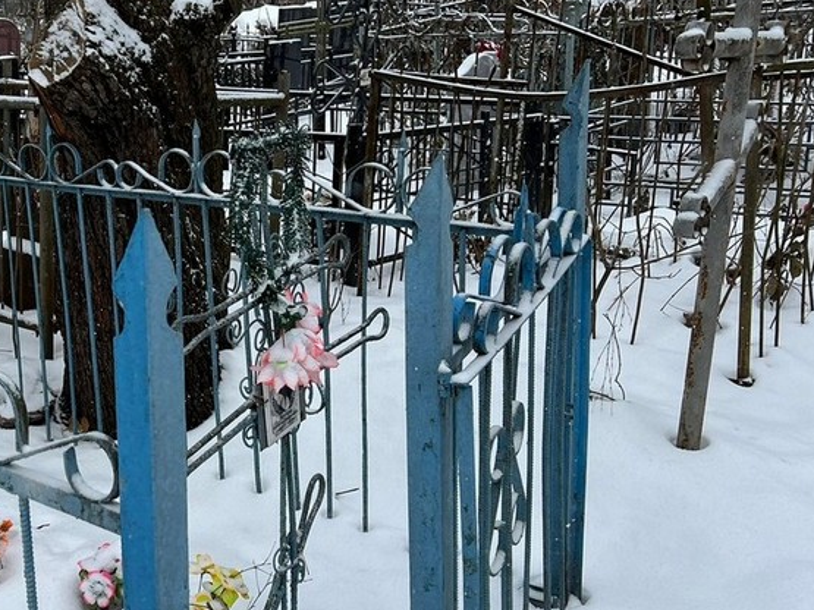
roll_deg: +0.4
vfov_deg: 30.3
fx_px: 1128
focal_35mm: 48
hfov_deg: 37.7
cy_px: 315
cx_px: 120
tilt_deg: -15.5
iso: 50
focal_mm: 5.7
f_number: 1.5
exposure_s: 1/581
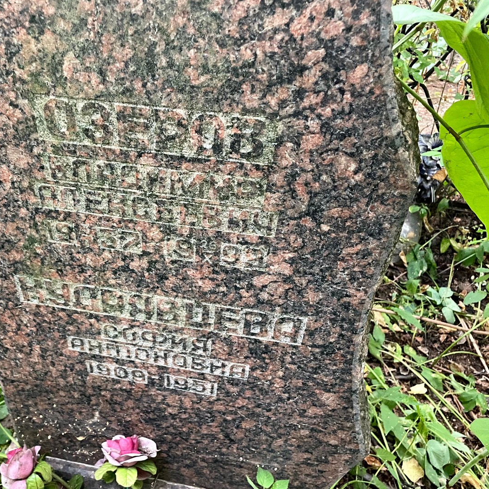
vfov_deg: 52.5
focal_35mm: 31
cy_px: 244
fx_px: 495
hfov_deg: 51.9
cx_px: 178
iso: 400
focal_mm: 4.2
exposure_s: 1/60
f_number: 1.6
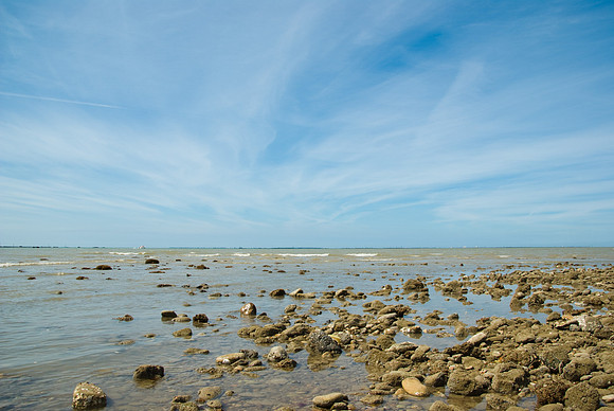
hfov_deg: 67.3
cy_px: 206
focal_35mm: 27
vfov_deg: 48.0
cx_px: 307
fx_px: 461
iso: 140
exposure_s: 1/90
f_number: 13
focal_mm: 18
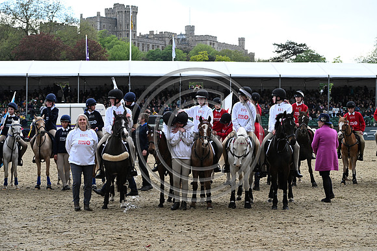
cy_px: 126
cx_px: 188
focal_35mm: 70
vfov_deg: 19.5
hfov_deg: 28.8
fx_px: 733
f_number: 5.6
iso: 2000
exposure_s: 1/1000
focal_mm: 70
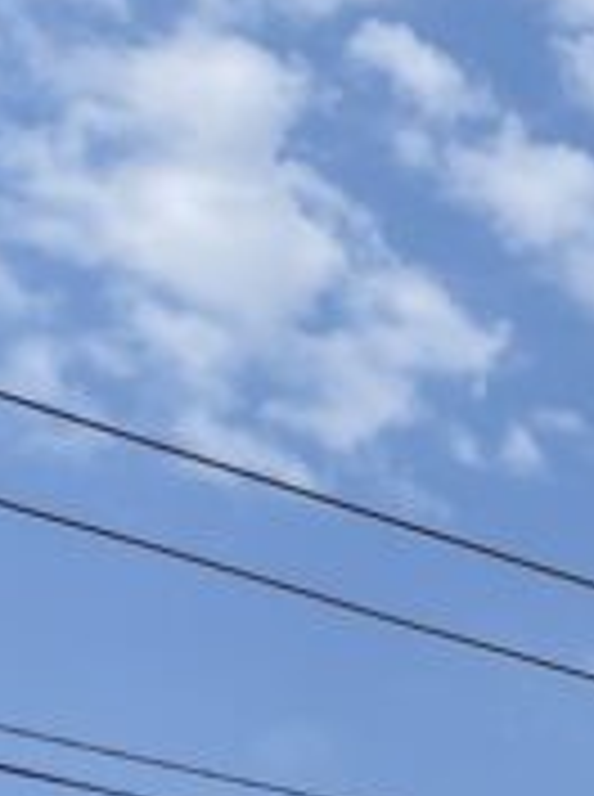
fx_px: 3330
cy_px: 886
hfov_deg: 9.2
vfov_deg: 13.4
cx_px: 1422
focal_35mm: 145
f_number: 1.6
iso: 32
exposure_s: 1/6579
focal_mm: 5.1
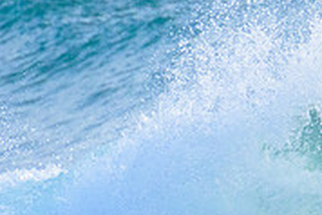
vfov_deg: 0.4
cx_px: 396
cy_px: 177
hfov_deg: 0.6
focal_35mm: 3562
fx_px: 31885
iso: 2500
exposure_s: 1/2000
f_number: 13
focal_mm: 800
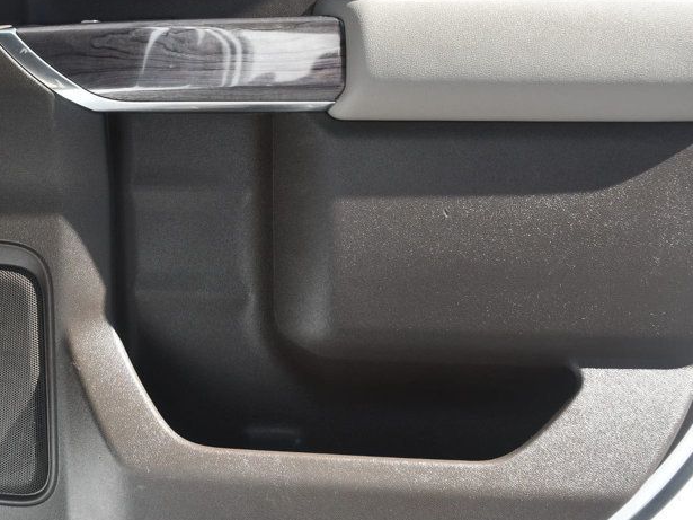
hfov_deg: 39.2
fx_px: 961
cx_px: 225
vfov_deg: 30.1
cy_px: 191
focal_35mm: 48
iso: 280
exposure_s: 1/250
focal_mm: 20
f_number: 5.6
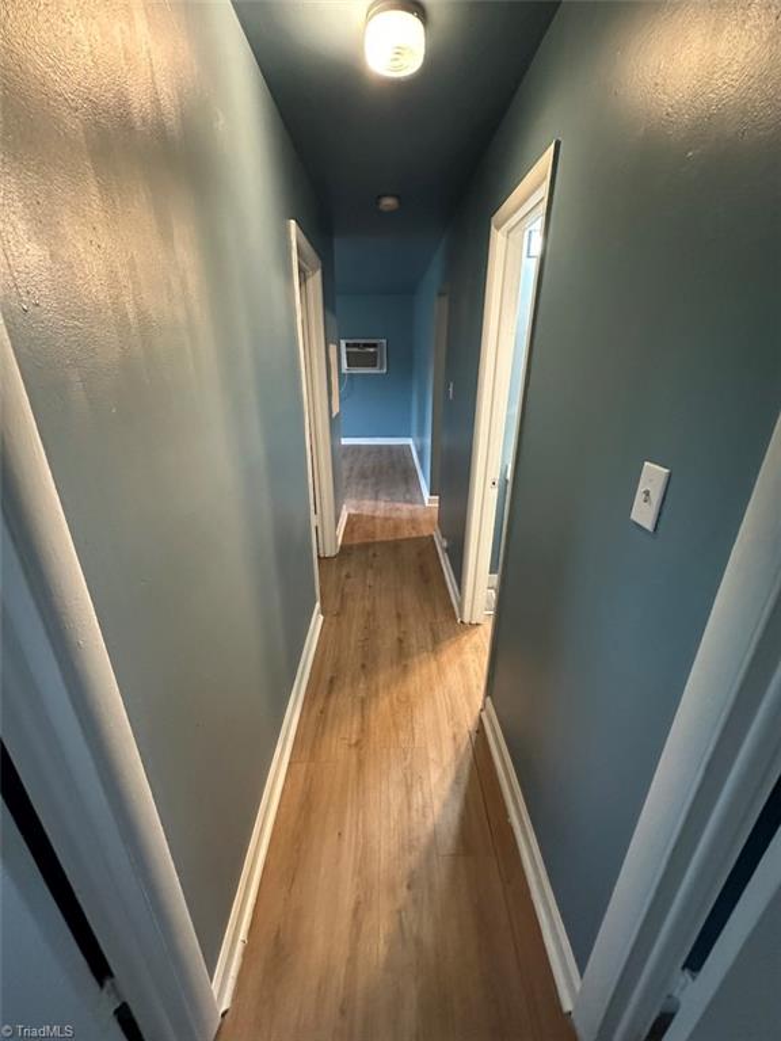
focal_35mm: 14
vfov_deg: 102.1
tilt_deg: -20.5
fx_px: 421
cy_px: 520
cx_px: 390
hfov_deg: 85.7
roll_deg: +0.7
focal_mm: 2.22
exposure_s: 1/60
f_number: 2.2
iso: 1000
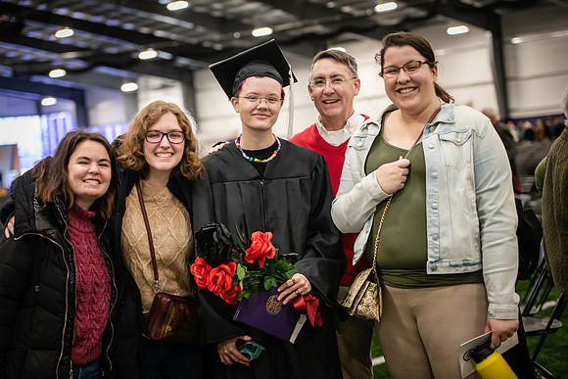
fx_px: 1105
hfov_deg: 28.8
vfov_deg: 19.5
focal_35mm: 70
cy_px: 190
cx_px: 284
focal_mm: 70
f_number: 3.2
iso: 2000
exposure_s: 1/200
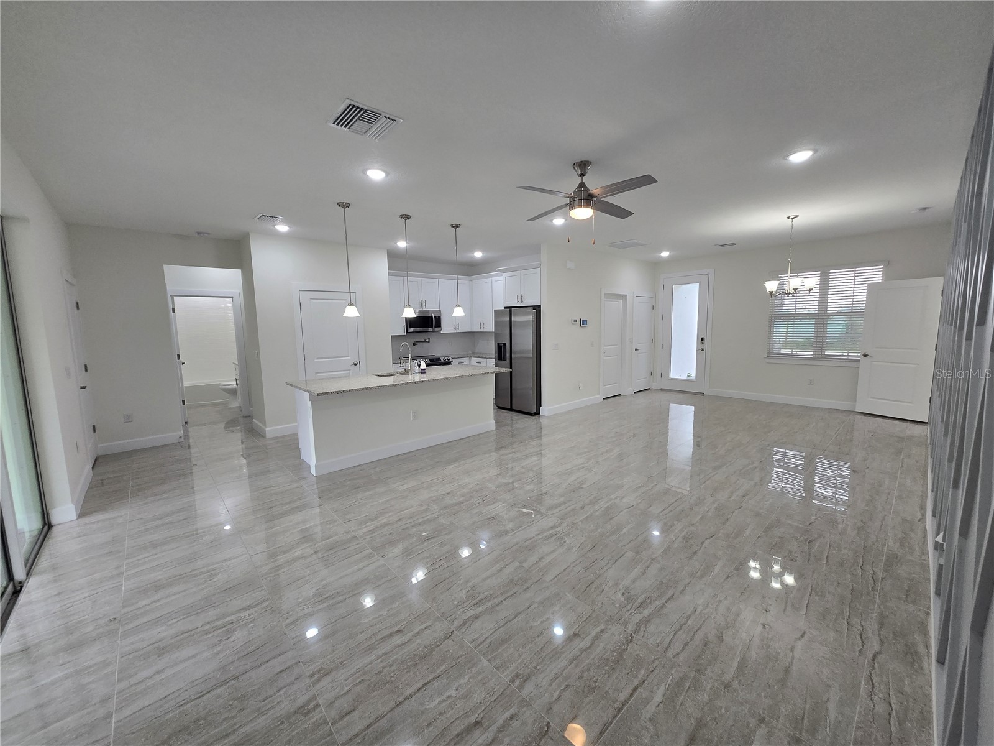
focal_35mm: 13
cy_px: 373
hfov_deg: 106.2
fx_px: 373
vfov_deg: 89.9
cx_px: 497
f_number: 2.2
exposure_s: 1/60
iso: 80
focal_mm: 1.7
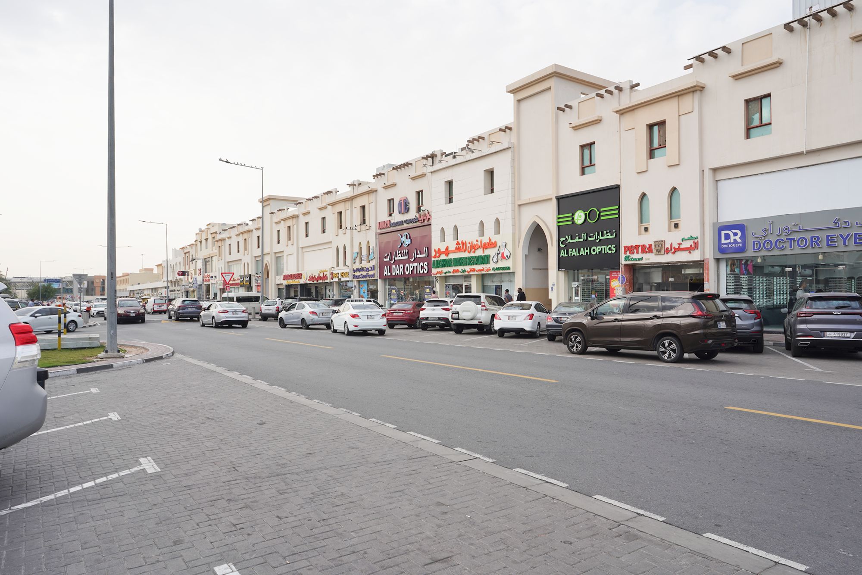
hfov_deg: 73.7
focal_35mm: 24
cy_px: 288
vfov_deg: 53.1
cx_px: 431
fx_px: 575
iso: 100
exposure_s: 1/100
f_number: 11
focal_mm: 24
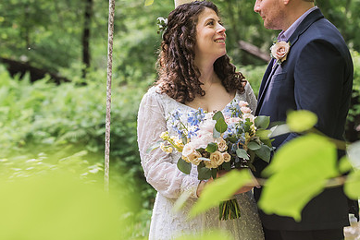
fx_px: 1091
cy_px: 60
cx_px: 224
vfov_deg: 12.6
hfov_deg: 18.7
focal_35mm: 109
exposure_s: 1/500
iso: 500
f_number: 3.5
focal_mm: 70
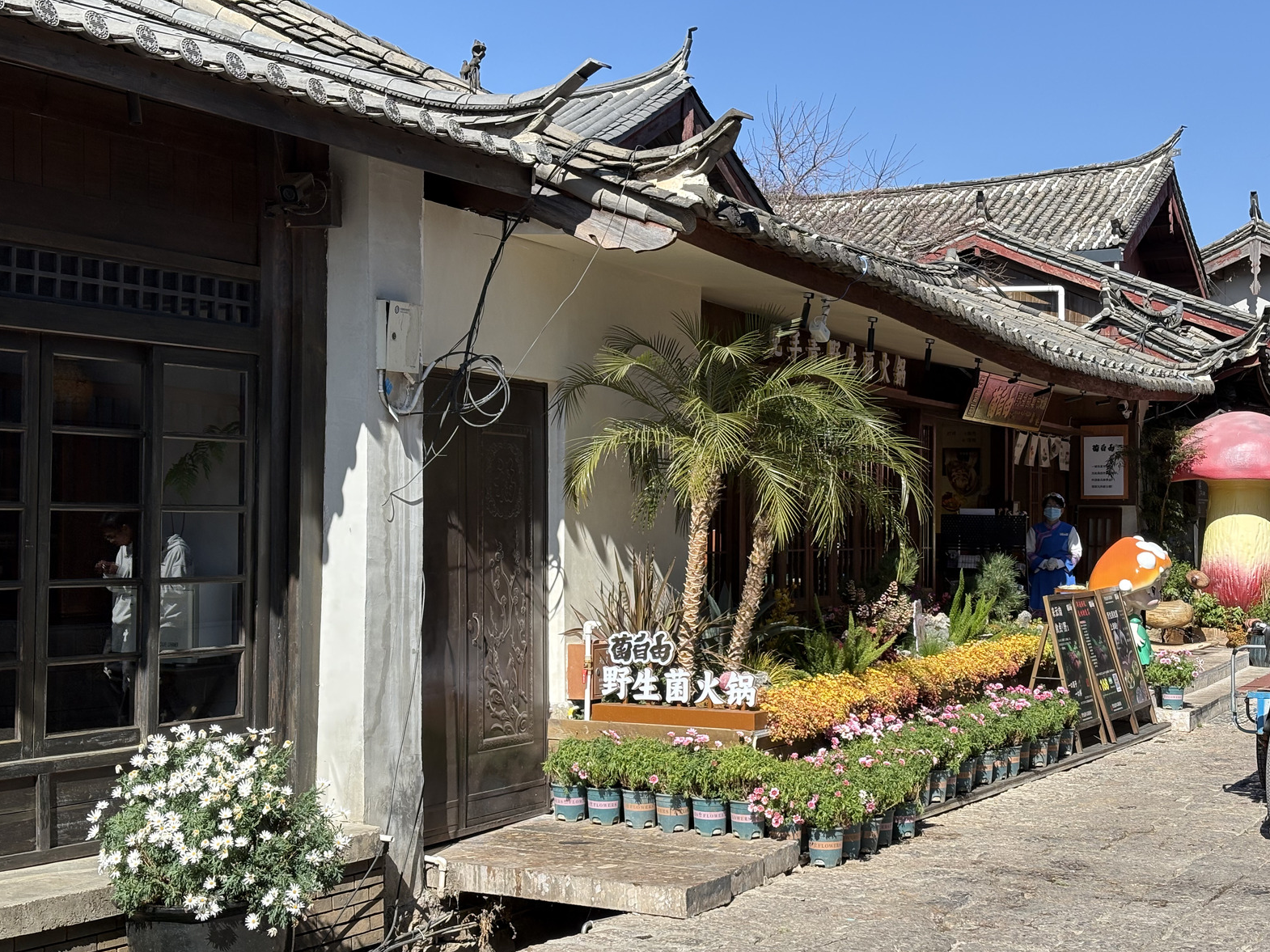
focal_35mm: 53
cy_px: 472
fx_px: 1944
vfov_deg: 27.5
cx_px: 637
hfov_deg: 36.2
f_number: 1.6
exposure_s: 1/1667
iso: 32
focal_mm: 5.96
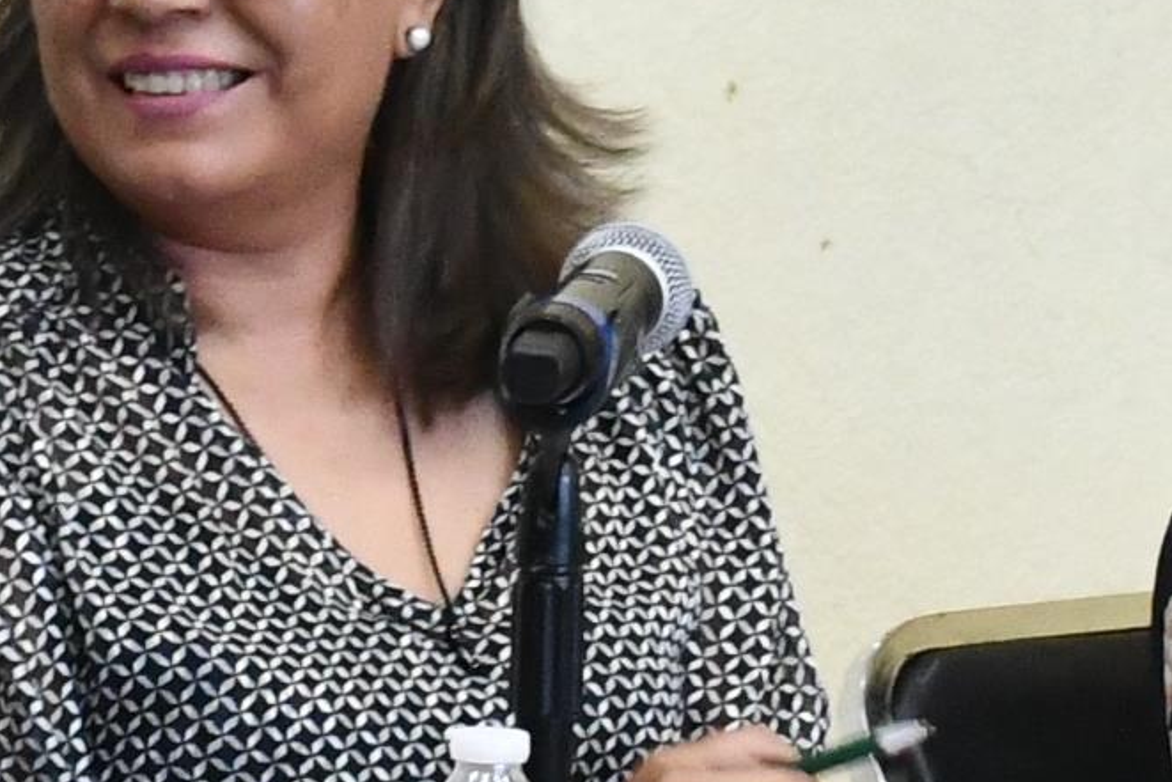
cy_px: 686
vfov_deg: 3.8
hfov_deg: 5.7
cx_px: 848
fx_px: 11722
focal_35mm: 360
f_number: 7.1
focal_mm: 38
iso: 4000
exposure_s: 1/60
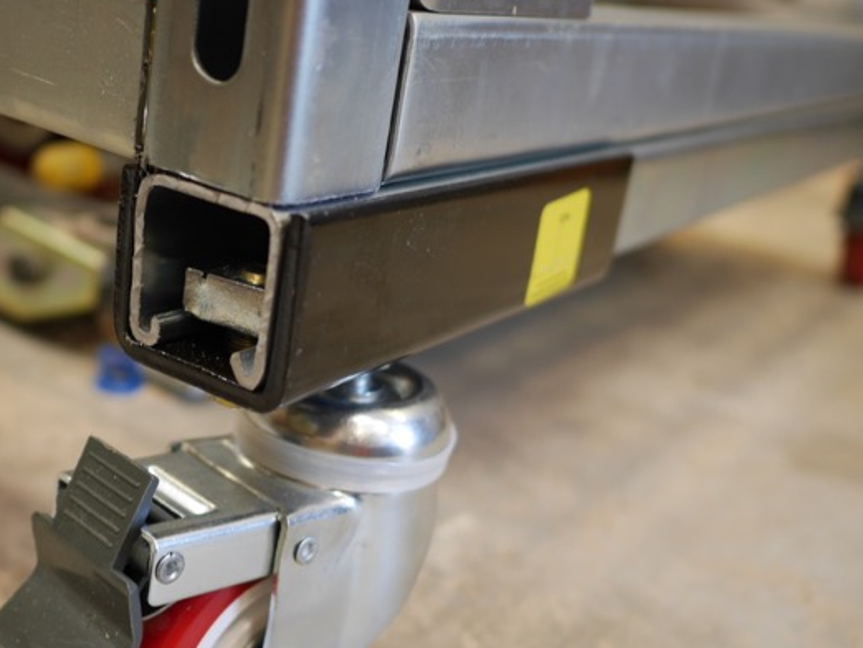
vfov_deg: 31.5
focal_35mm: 46
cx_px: 321
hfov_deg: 40.9
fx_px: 1147
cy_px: 371
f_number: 1.7
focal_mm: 15
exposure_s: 1/60
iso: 200
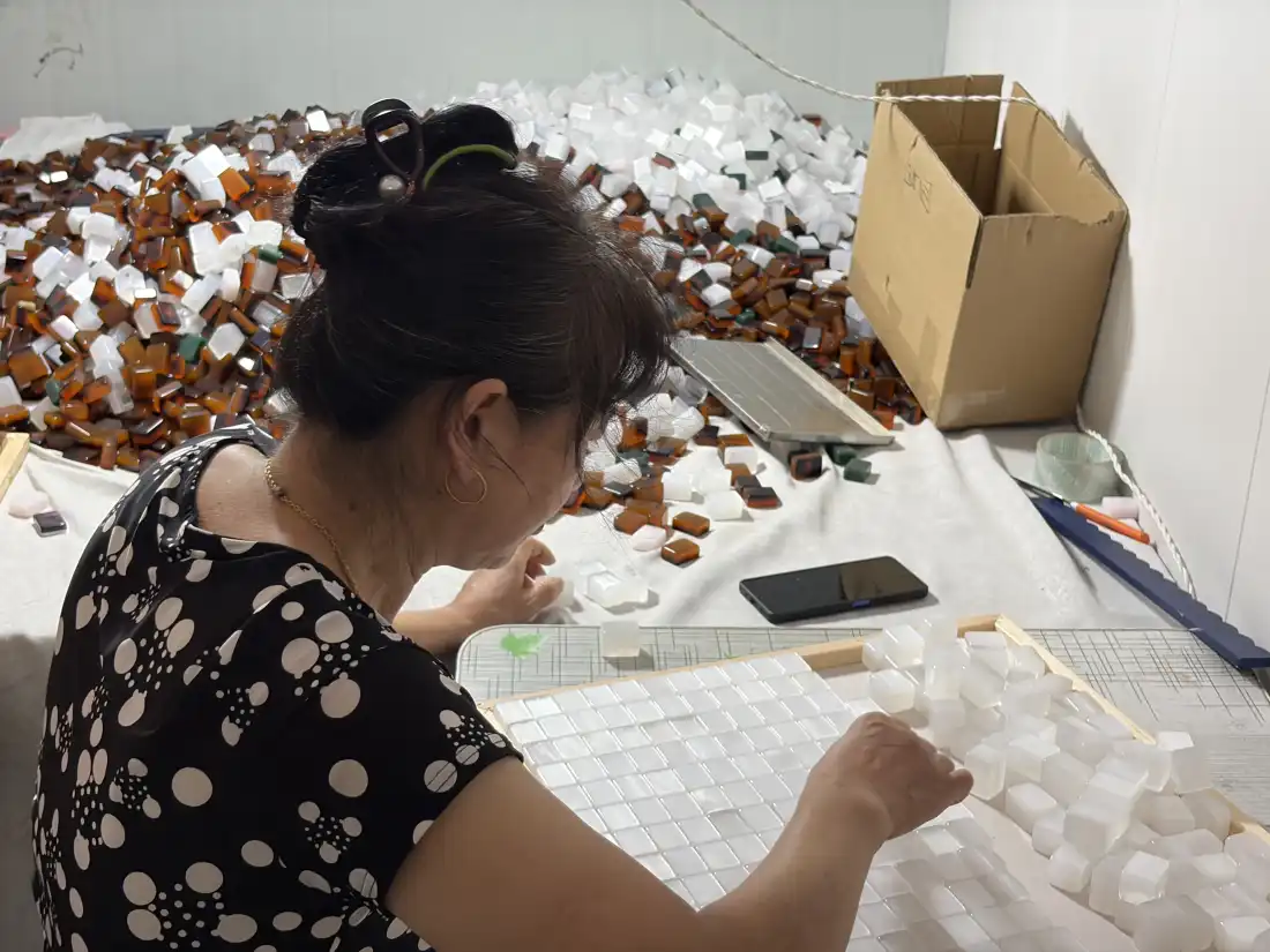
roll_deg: -2.3
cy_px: 476
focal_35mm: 52
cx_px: 635
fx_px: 1908
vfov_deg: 28.0
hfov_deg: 36.8
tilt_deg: -23.1
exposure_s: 1/50
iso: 125
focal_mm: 5.96
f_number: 1.6
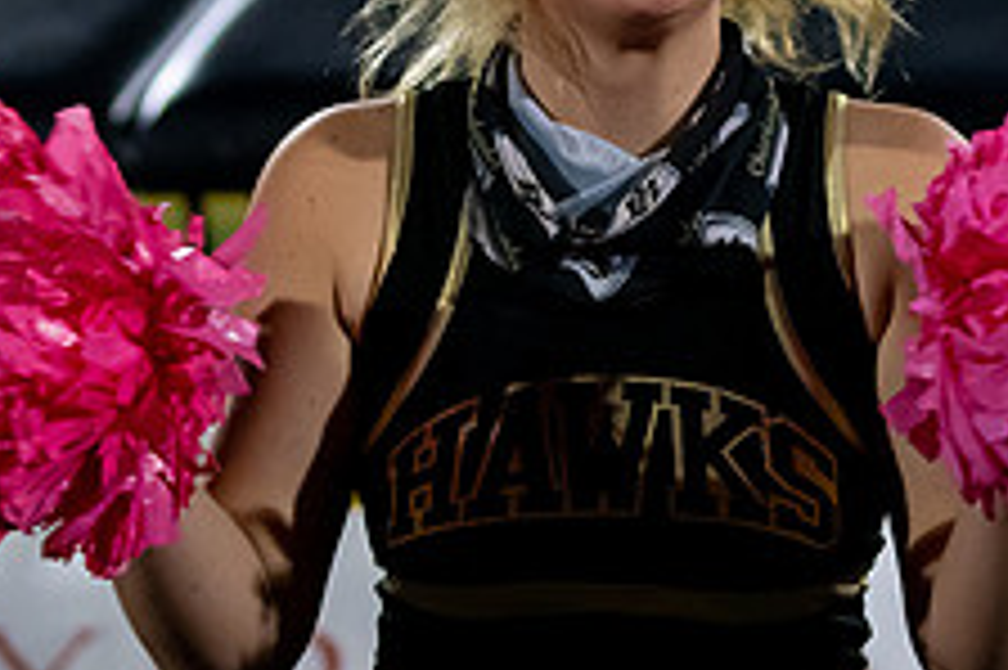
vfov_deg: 3.8
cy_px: 101
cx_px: 522
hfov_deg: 5.8
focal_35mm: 358
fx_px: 10016
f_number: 2.8
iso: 3200
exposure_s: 1/640
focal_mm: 92
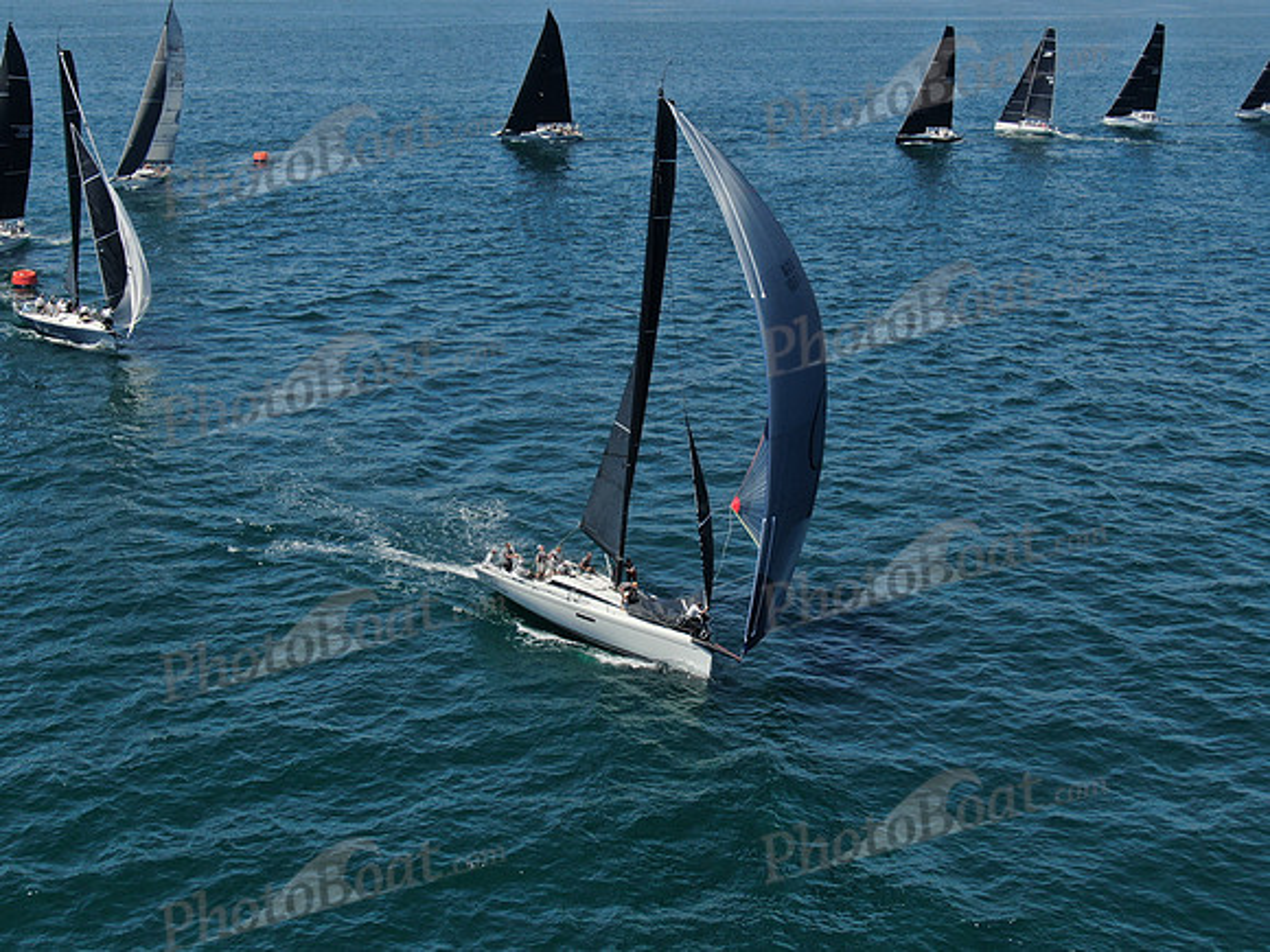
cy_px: 476
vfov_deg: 30.3
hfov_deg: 39.7
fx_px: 1761
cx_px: 635
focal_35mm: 48
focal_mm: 8.6
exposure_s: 1/800
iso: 100
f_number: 3.8
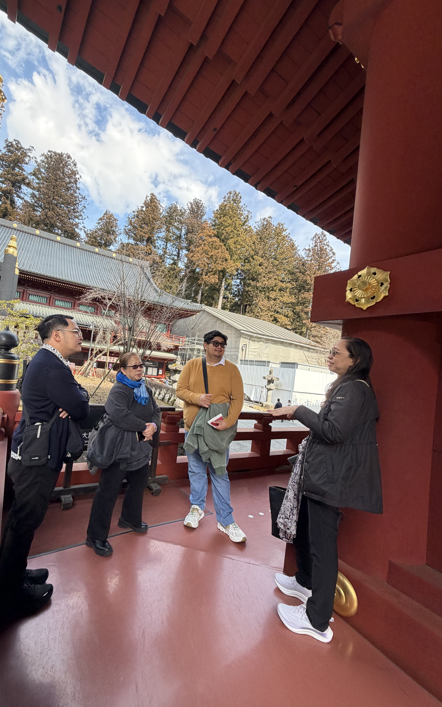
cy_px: 353
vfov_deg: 101.5
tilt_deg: +4.0
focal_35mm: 15
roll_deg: -6.3
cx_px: 190
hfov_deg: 74.4
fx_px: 289
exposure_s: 1/228
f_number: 2.2
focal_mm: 2.22
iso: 50
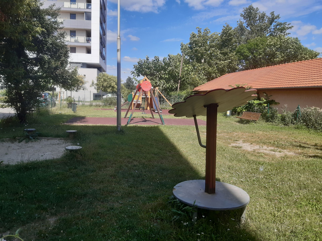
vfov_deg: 53.1
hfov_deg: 67.3
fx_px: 242
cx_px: 161
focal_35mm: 26
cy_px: 120
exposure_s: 1/1031
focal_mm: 3.92
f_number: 1.7
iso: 40
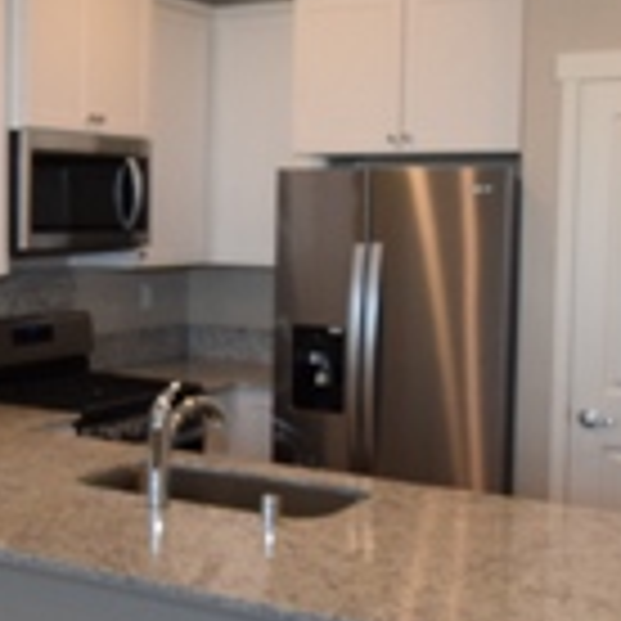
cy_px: 277
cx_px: 184
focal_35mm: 59
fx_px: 1197
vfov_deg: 29.1
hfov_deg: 28.8
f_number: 5.6
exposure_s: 1/125
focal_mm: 10
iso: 800
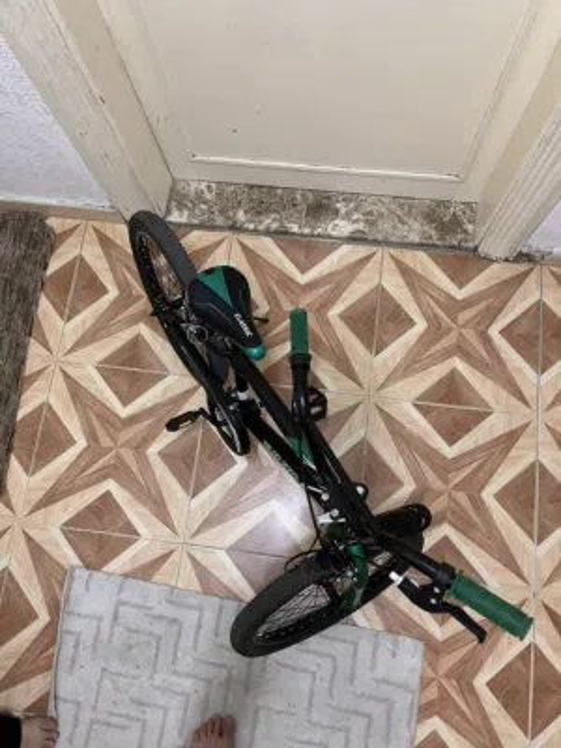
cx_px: 280
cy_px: 374
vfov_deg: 67.3
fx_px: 562
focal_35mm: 26
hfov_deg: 53.1
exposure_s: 1/33
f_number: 1.6
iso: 400
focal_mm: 5.1
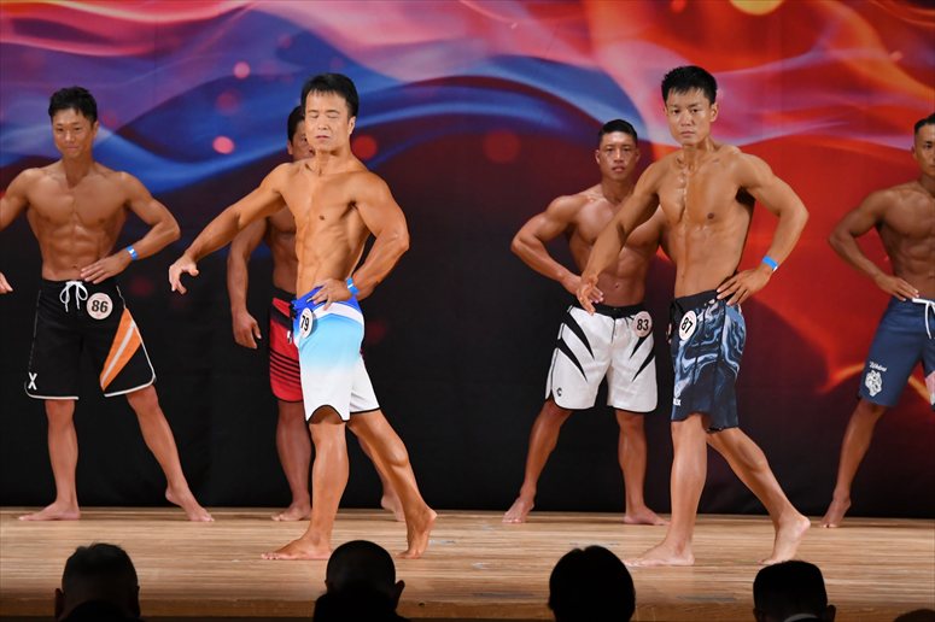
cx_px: 468
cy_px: 311
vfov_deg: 6.1
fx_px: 5841
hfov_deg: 9.2
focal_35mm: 225
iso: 3200
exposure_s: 1/400
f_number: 5.6
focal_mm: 150
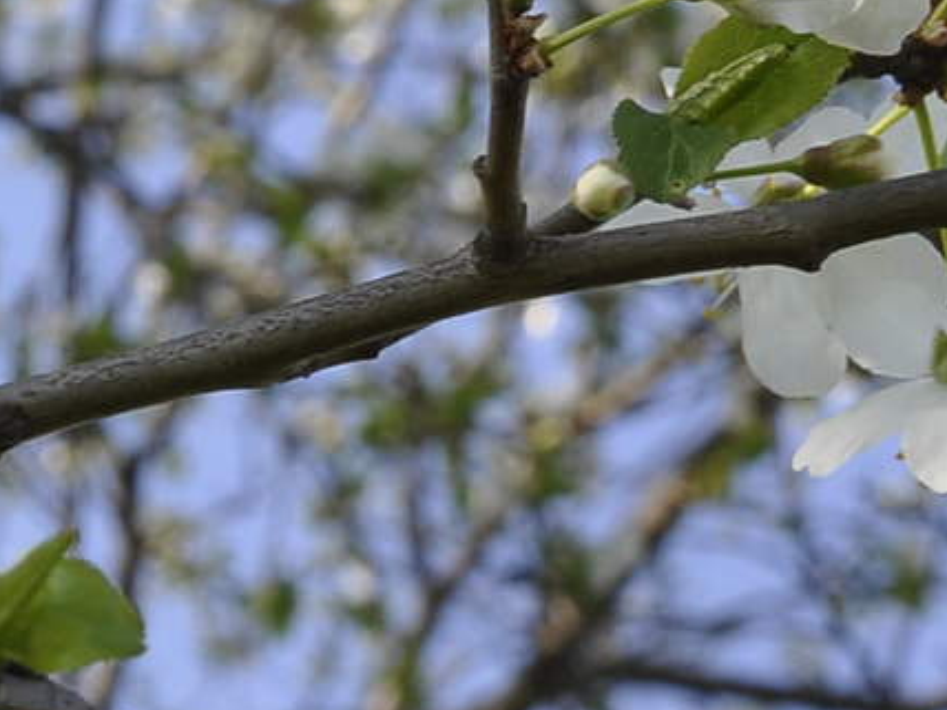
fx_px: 6601
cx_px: -1208
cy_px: 595
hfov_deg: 7.7
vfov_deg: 6.2
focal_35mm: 241
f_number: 14
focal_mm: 35
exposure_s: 1/60
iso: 200
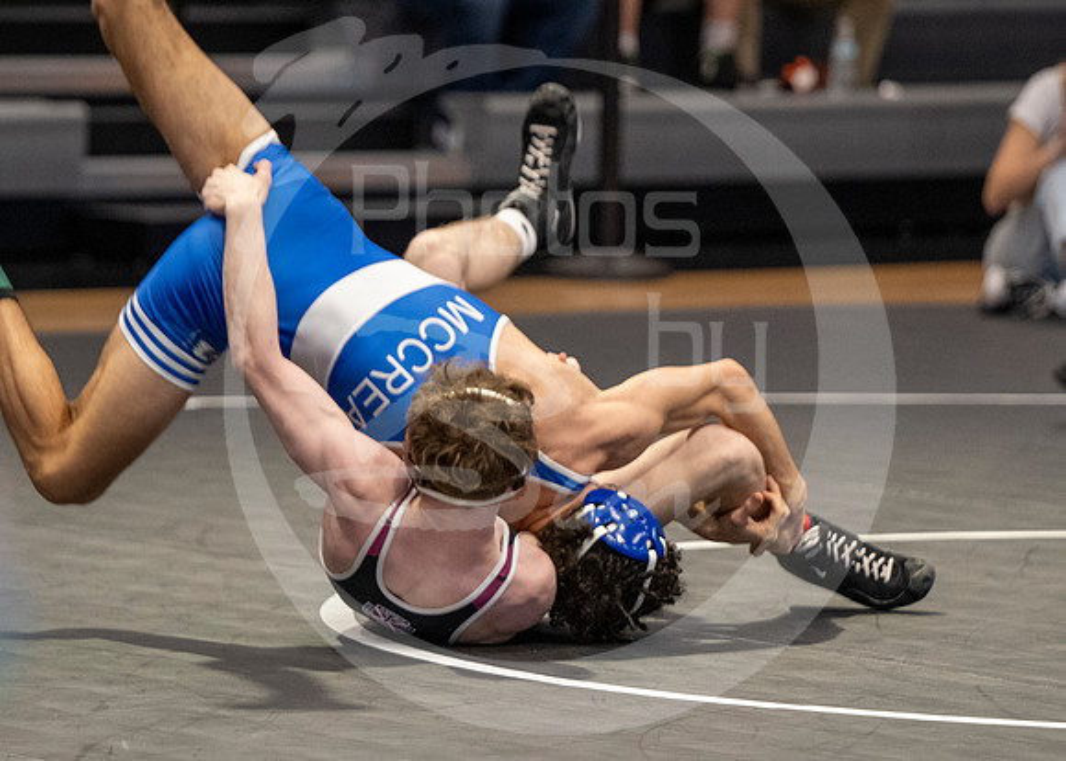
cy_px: 740
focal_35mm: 275
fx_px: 8326
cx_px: 583
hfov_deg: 7.3
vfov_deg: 5.2
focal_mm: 135
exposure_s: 1/1000
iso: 3200
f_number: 2.8
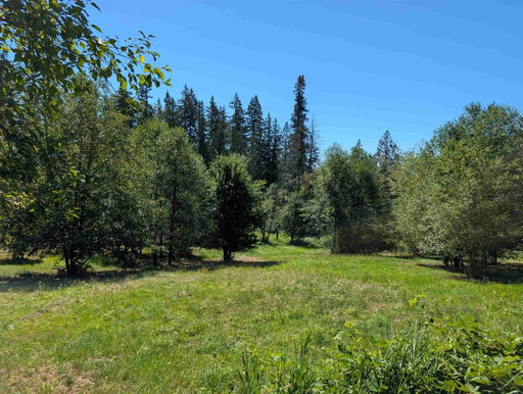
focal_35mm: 24
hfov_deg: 71.5
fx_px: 363
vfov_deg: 57.0
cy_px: 197
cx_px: 262
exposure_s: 1/1066
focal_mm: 6.9
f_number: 1.68
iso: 23
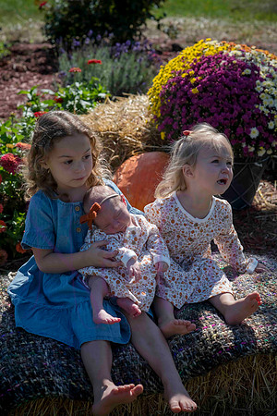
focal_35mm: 85
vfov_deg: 23.9
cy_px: 208
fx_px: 981
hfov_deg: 16.1
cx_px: 138
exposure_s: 1/1250
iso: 400
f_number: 6.3
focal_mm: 85
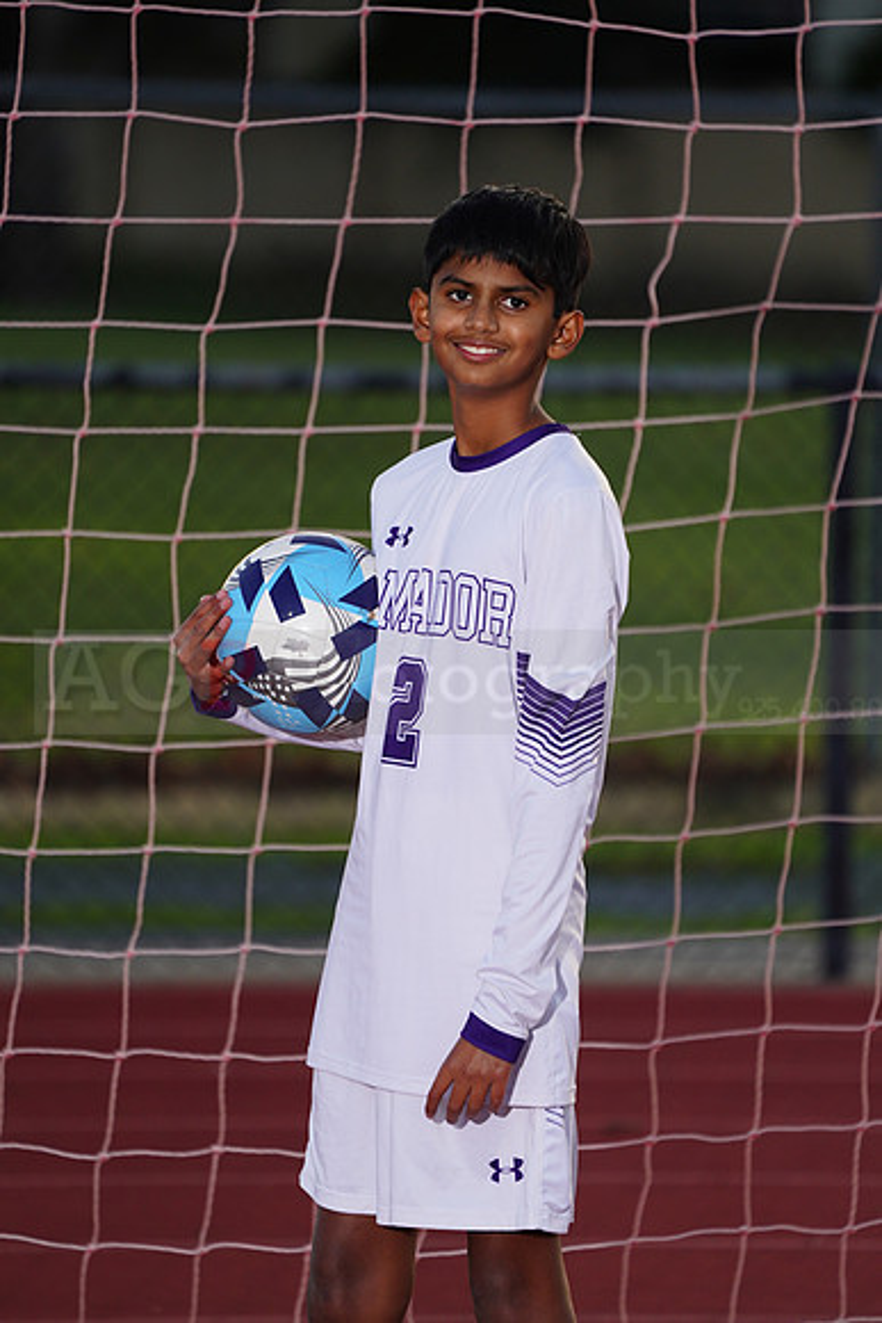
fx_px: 13809
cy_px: 662
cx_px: 441
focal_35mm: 376
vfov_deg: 5.5
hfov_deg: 3.7
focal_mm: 376
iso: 320
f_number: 5.6
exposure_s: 1/250
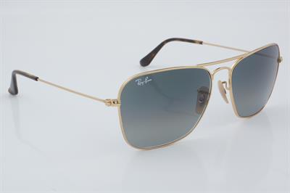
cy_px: 96
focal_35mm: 75
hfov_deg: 27.0
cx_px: 145
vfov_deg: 18.2
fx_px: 604
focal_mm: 50
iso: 100
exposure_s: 1/4
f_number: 32
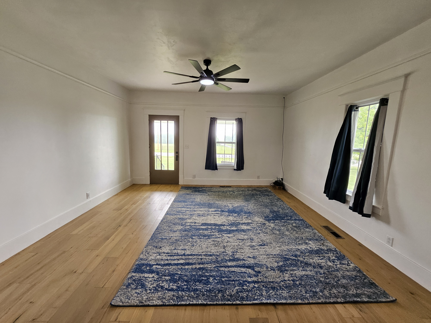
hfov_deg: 106.2
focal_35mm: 13
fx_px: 162
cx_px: 216
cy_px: 162
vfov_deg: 89.9
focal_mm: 1.74
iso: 125
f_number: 2.2
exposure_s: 1/60
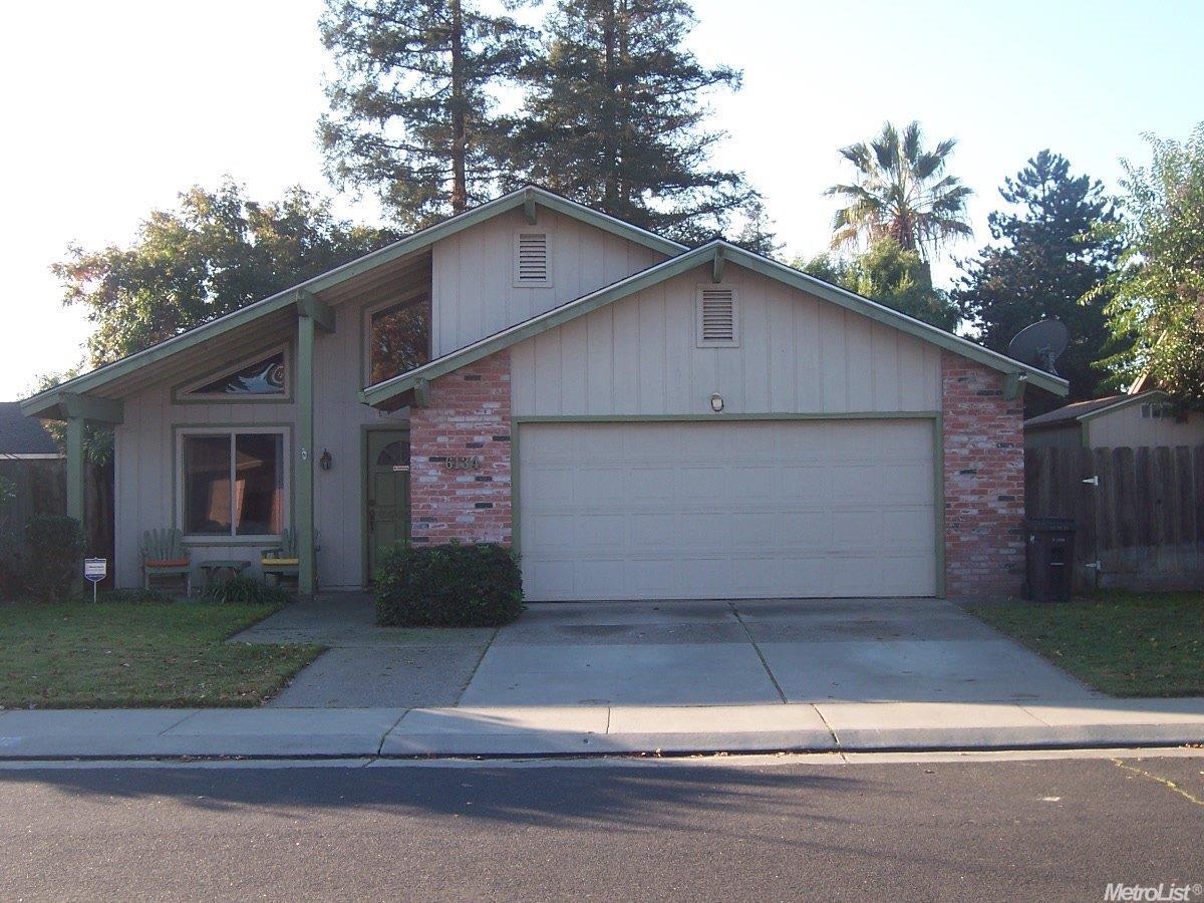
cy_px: 452
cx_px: 602
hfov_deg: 38.9
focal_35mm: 49
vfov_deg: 29.7
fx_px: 1704
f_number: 4
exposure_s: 1/180
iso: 80
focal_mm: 8.2
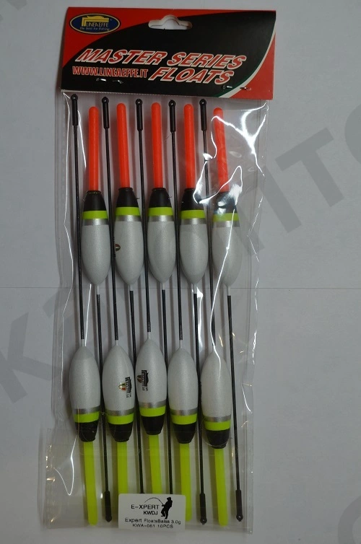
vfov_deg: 41.2
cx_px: 180
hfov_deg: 28.0
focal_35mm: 48
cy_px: 272
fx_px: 725
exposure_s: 1/60
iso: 250
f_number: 5.6
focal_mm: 32
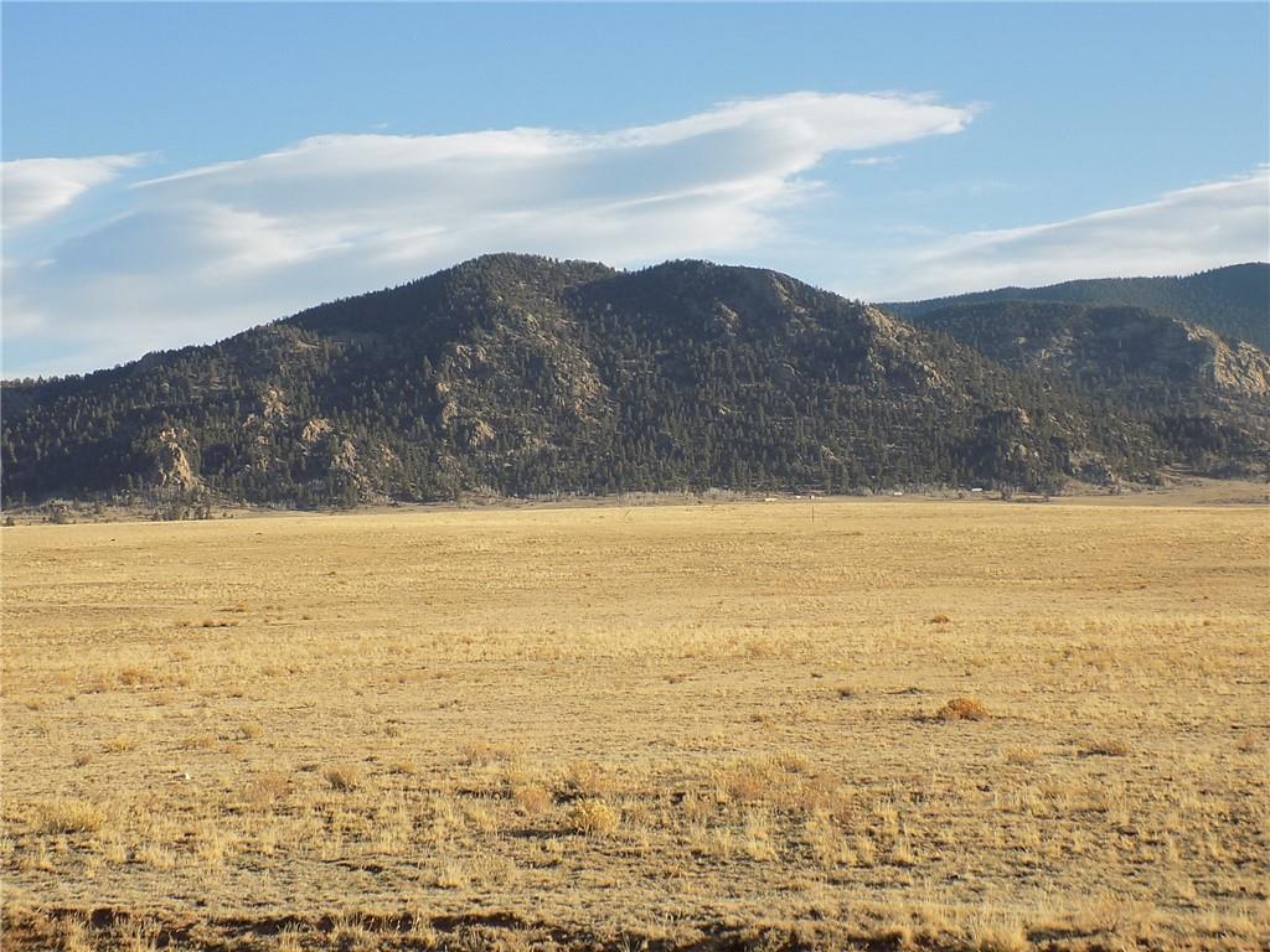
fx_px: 2862
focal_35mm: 78
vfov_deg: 18.9
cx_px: 635
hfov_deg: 25.0
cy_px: 476
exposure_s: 1/320
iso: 80
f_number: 4.3
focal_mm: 13.9
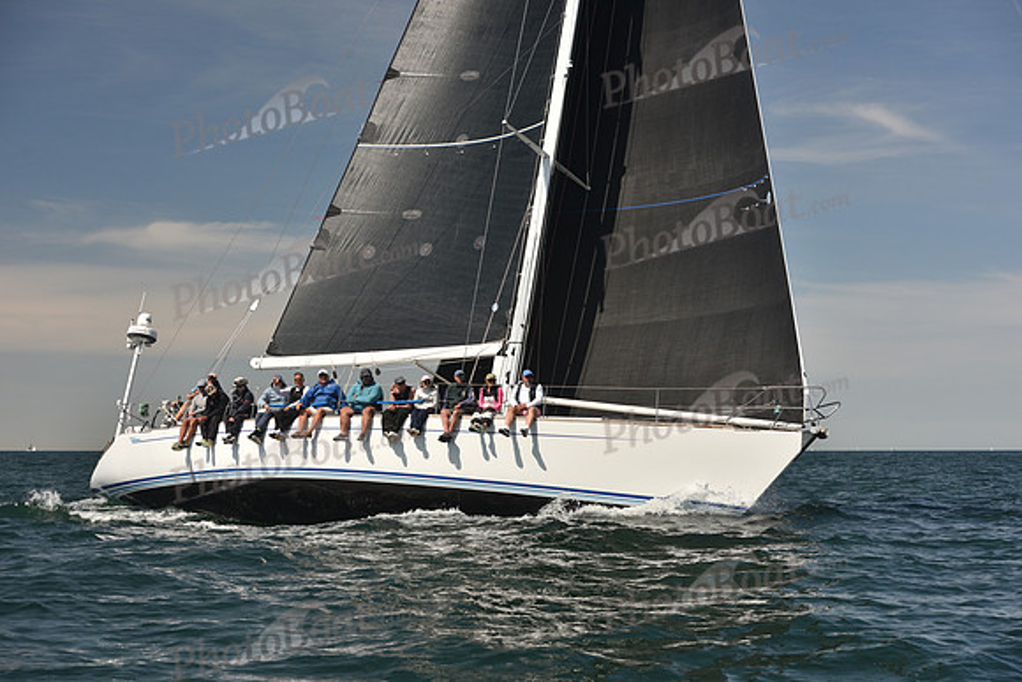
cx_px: 511
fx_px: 1988
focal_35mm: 70
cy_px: 341
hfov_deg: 28.8
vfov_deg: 19.5
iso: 250
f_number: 6.3
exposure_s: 1/640
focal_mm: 70
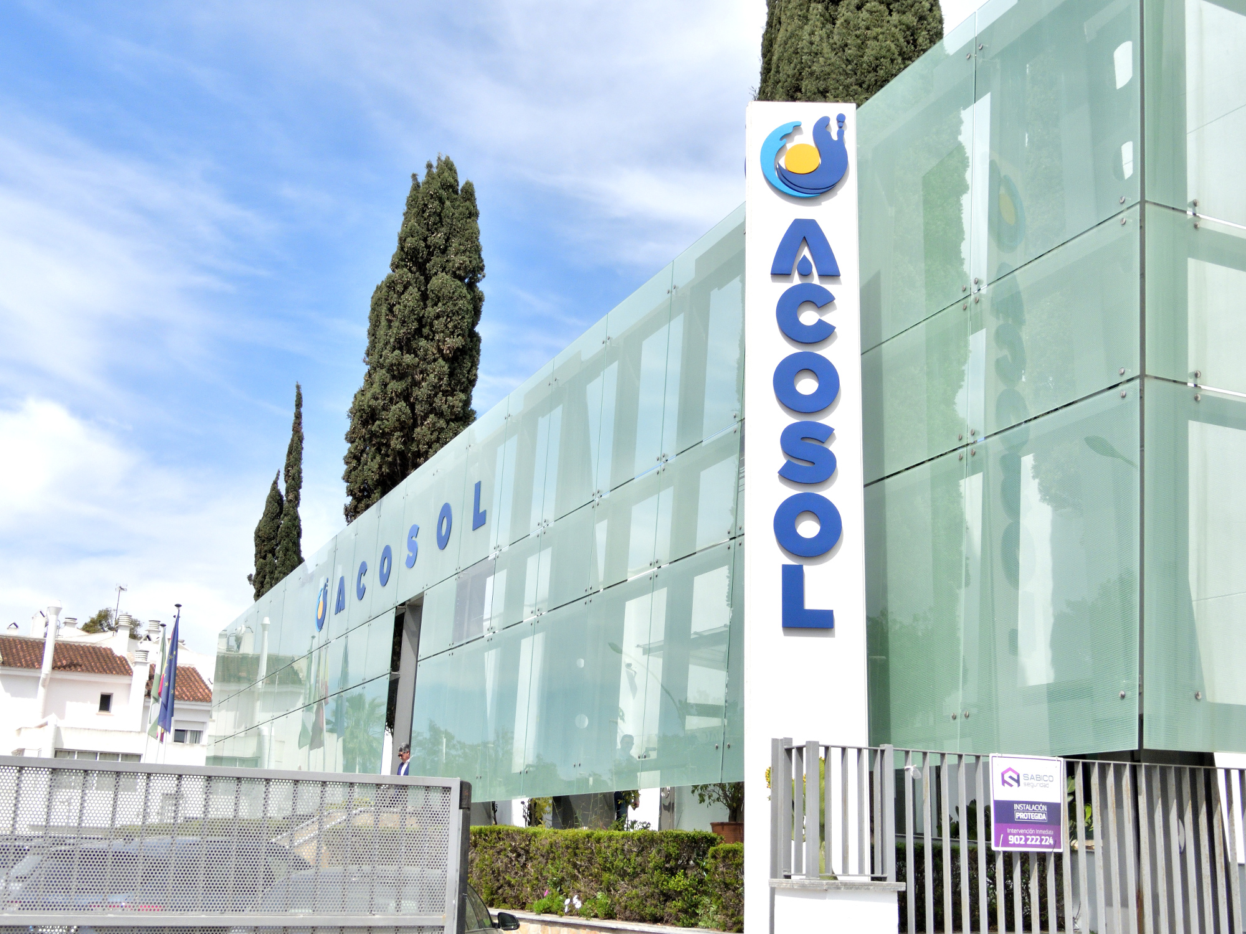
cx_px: 623
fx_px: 1440
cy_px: 467
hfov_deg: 46.8
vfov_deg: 36.0
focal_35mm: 40
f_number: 3.8
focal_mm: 7.2
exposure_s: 1/1600
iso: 100
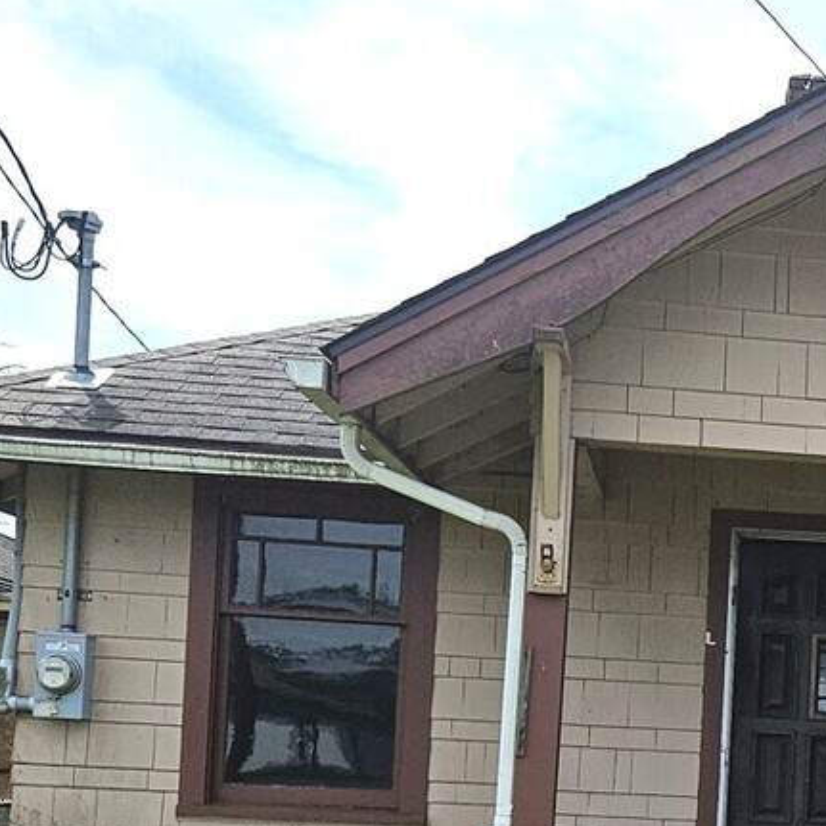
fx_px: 1836
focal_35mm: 68
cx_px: 935
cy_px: 728
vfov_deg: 24.7
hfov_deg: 23.6
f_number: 1.8
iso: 25
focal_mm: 5.4
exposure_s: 1/2289
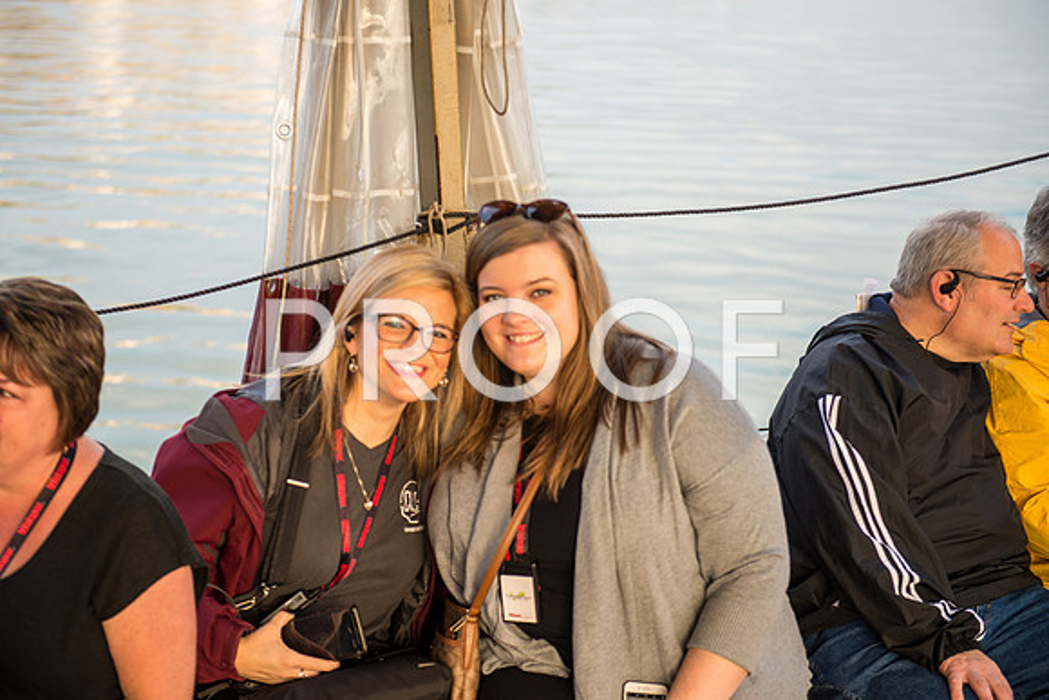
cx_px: 524
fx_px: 2040
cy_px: 350
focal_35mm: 70
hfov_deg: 28.8
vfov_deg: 19.5
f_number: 2.8
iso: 400
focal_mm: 70
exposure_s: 1/400
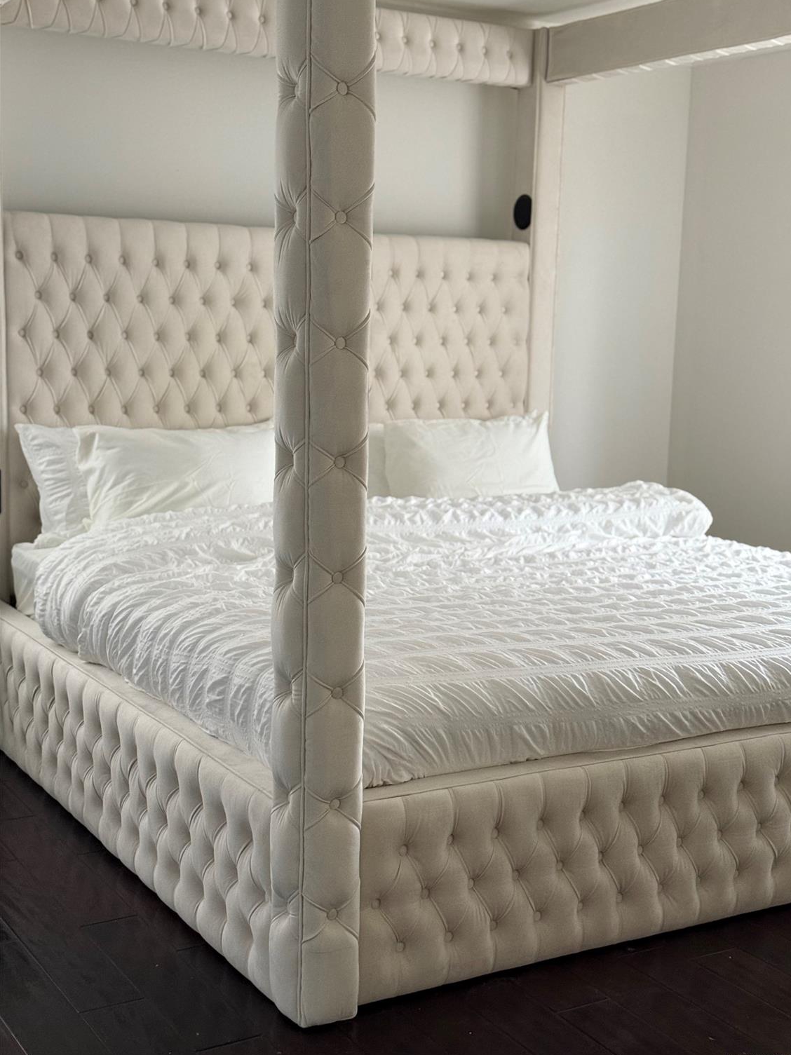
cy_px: 531
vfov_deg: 38.9
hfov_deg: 29.7
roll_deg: -1.0
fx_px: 1494
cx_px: 403
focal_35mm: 49
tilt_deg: -7.9
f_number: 1.78
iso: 250
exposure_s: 1/41
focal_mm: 6.76
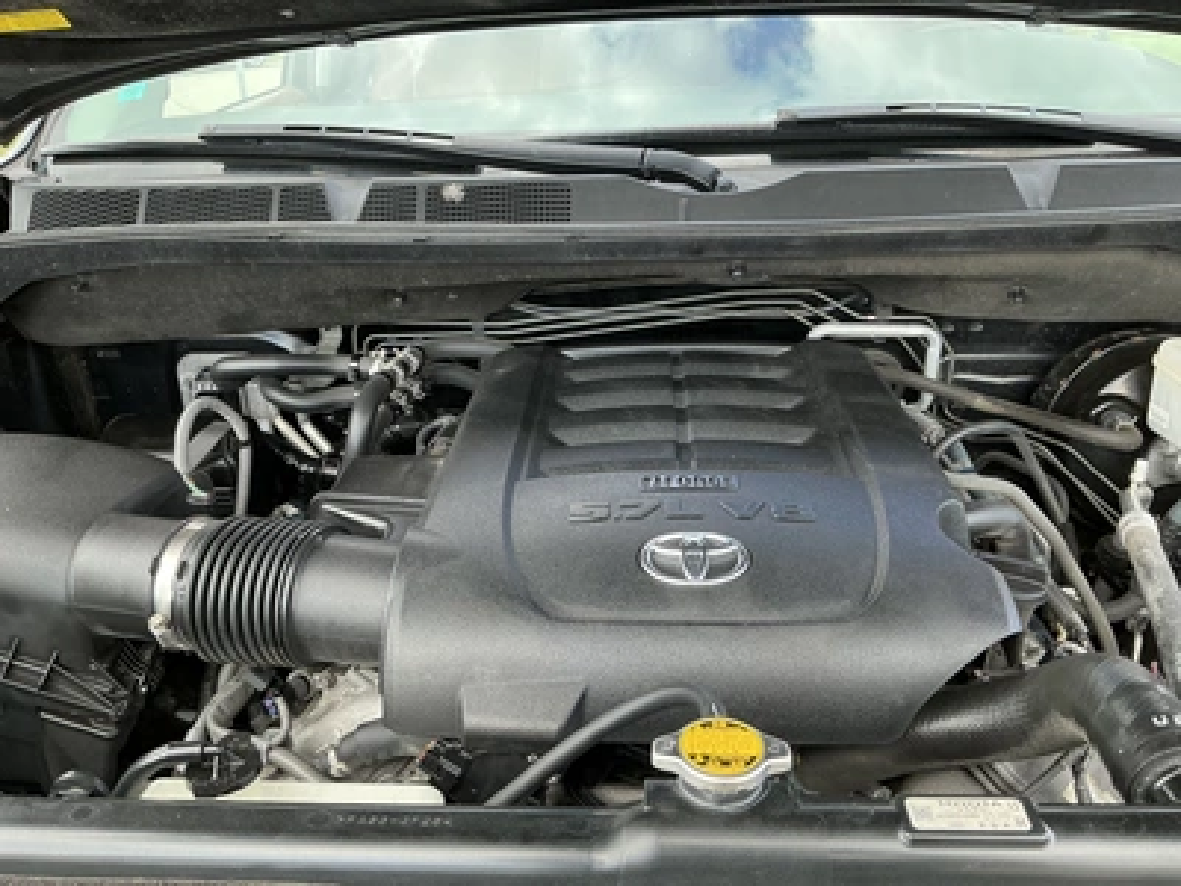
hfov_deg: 63.4
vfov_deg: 49.7
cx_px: 590
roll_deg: +2.5
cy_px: 443
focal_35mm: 28
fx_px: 955
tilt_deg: -24.2
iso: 40
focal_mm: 3
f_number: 1.8
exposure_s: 1/122
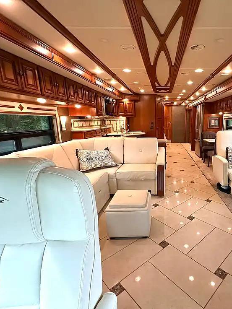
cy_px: 157
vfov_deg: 84.6
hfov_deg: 65.5
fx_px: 170
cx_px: 167
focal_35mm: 19
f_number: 2.2
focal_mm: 2.22
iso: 320
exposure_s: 1/60
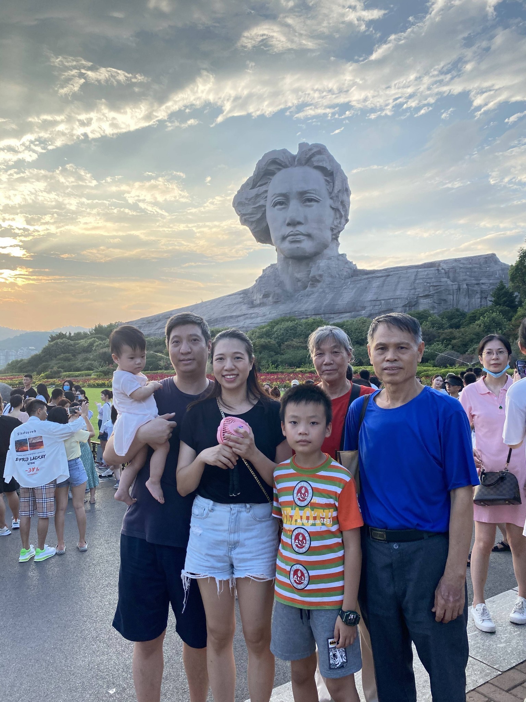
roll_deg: +1.3
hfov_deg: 53.1
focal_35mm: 26
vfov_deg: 67.3
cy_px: 351
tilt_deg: +1.9
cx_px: 263
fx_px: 527
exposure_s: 1/845
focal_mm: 4.25
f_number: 1.8
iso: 32
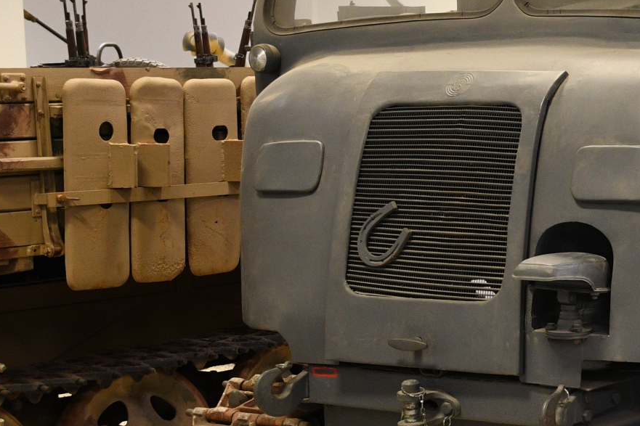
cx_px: 734
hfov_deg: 18.0
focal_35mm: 109
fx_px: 1937
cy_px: 229
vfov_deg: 12.6
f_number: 4
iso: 1000
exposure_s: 1/60
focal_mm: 27
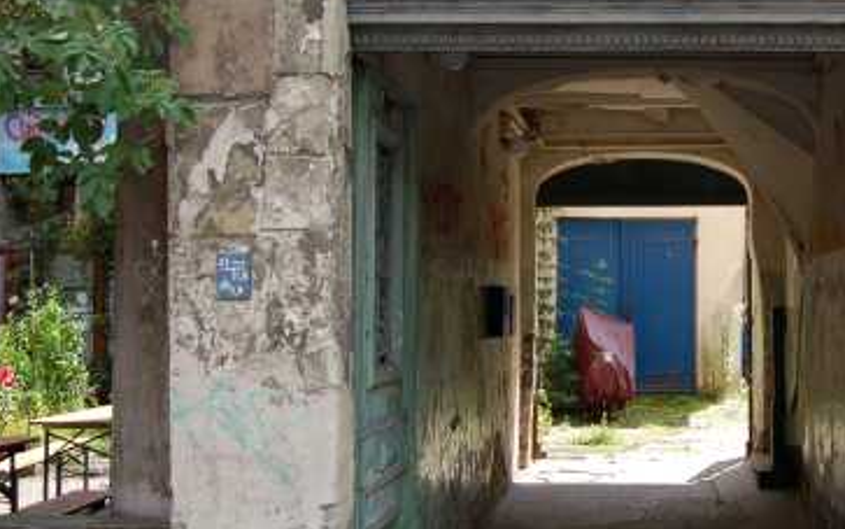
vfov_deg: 21.0
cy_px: 237
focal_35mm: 62
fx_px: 1428
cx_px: 624
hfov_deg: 32.4
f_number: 6.3
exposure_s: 1/160
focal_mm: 22
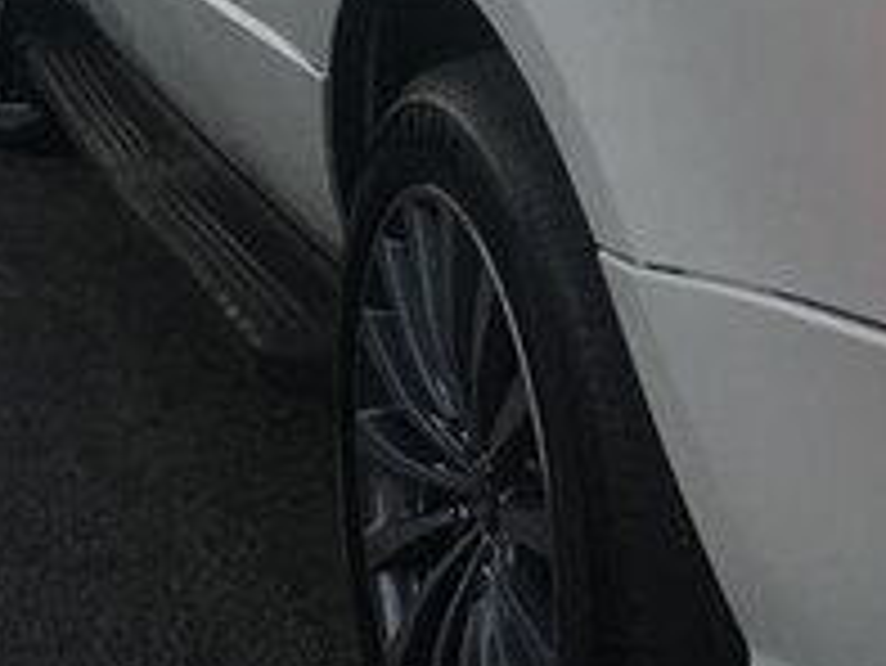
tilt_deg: -7.6
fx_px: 2484
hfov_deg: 20.0
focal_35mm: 97
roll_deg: +2.0
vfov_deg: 14.7
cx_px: 738
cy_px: -137
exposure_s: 1/33
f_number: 2.2
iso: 50
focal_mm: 4.15
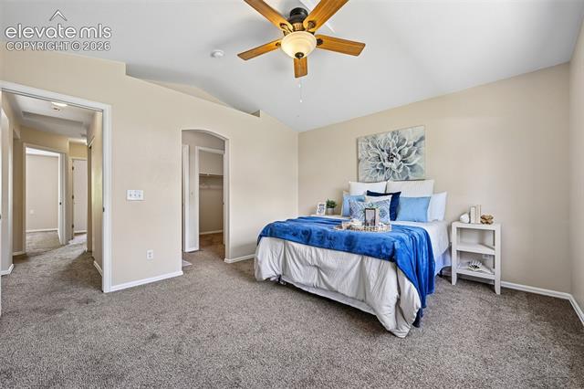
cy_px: 194
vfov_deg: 81.1
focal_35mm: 14
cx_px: 292
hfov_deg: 104.3
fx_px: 227
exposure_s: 1/15
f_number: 10
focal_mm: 14
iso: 400
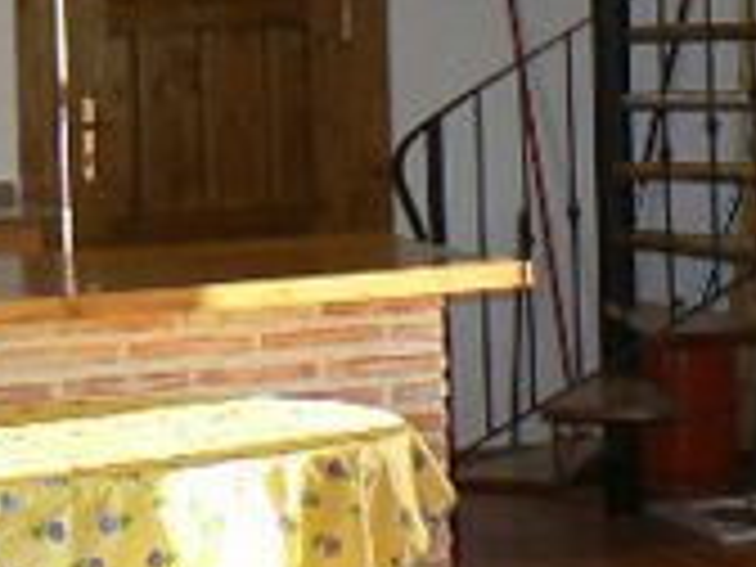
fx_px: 3298
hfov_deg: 13.1
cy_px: -234
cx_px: 515
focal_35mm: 151
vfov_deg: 9.6
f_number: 2.8
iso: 80
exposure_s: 1/50
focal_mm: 6
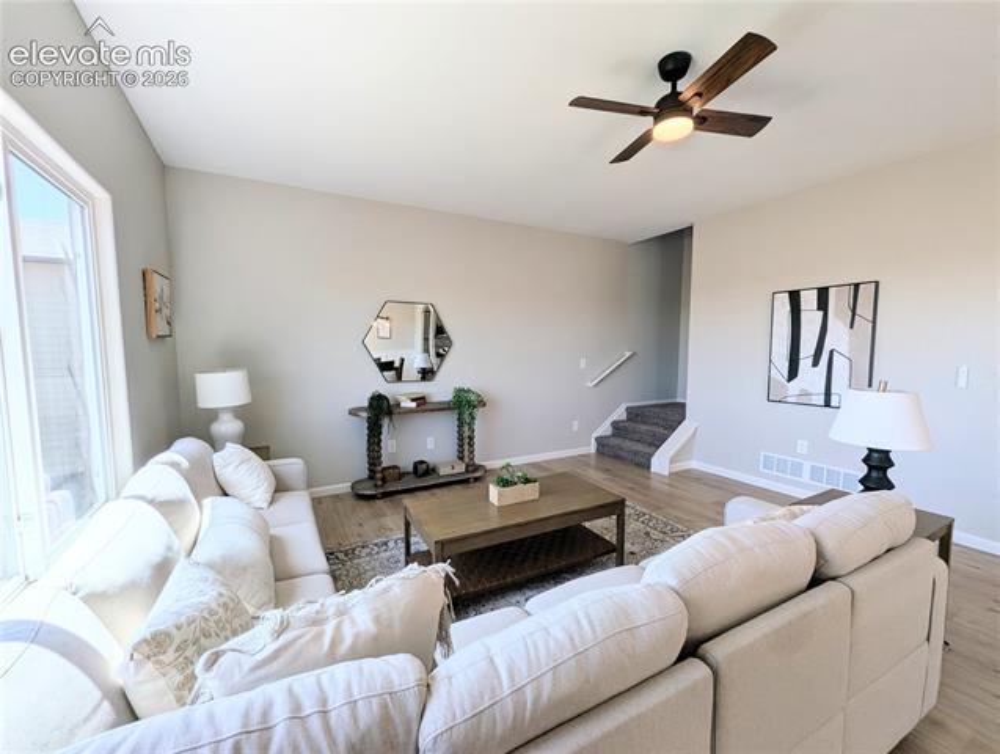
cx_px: 500
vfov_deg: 90.1
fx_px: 376
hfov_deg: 106.1
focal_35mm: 13
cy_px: 377
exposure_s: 1/470
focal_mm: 1.95
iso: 40
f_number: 2.2
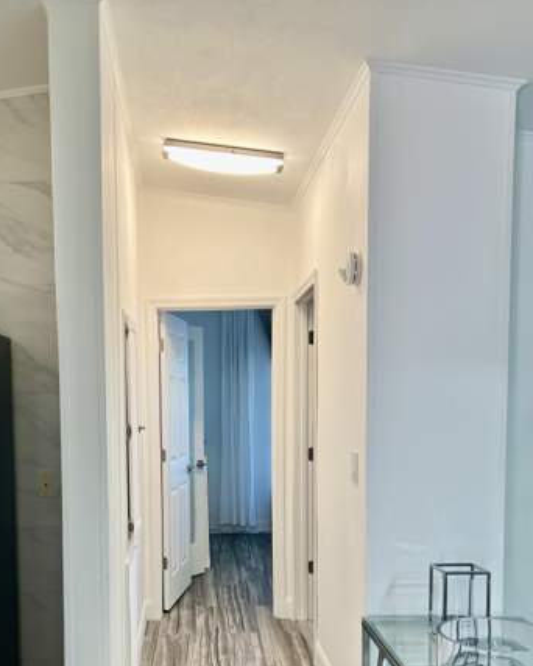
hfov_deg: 38.8
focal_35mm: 38
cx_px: 184
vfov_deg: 46.7
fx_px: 749
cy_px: 471
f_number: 1.5
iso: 125
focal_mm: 5.7
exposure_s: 1/120
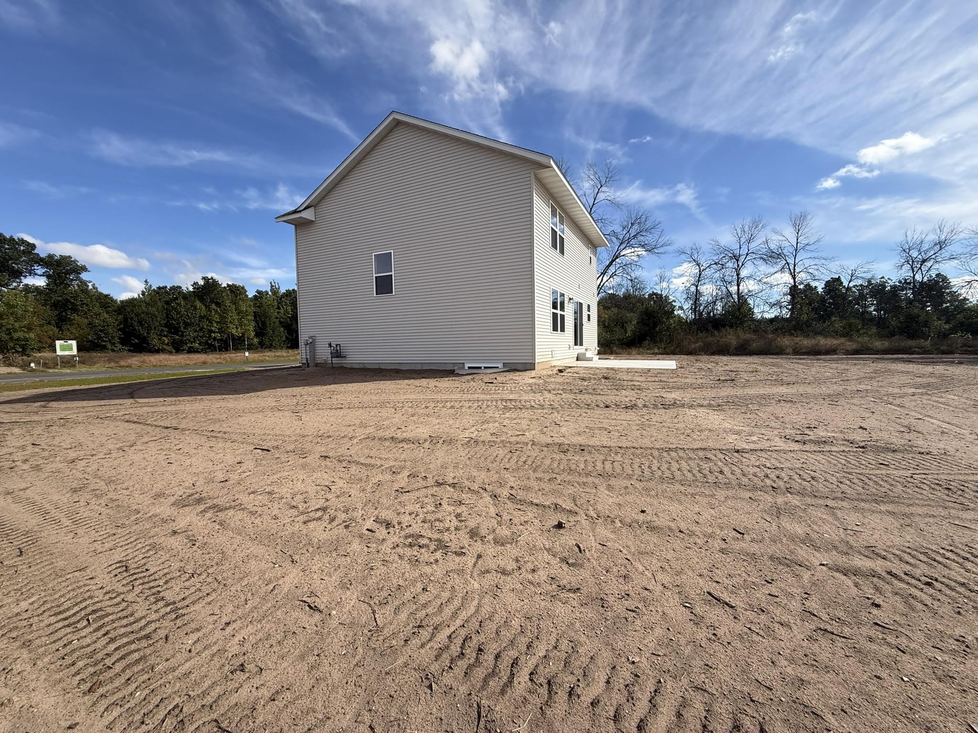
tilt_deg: -2.0
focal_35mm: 14
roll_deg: +2.1
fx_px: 396
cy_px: 366
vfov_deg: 85.7
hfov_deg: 102.1
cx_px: 489
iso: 50
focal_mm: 2.22
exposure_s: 1/2092
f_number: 2.2
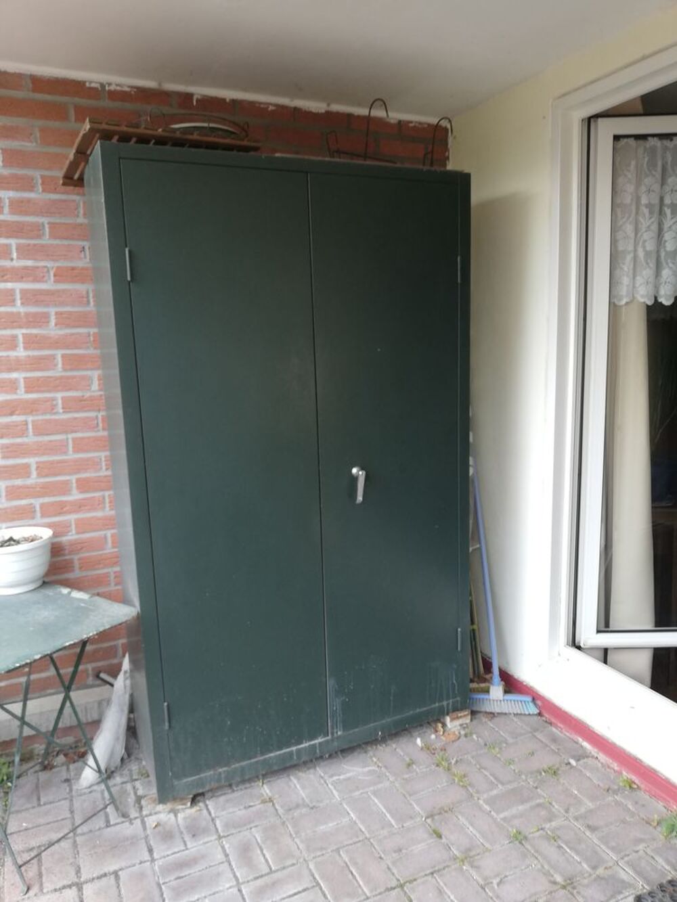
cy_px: 451
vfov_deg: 67.3
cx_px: 338
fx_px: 678
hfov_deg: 53.1
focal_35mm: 26
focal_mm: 3.81
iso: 64
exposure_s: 1/50
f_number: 2.2
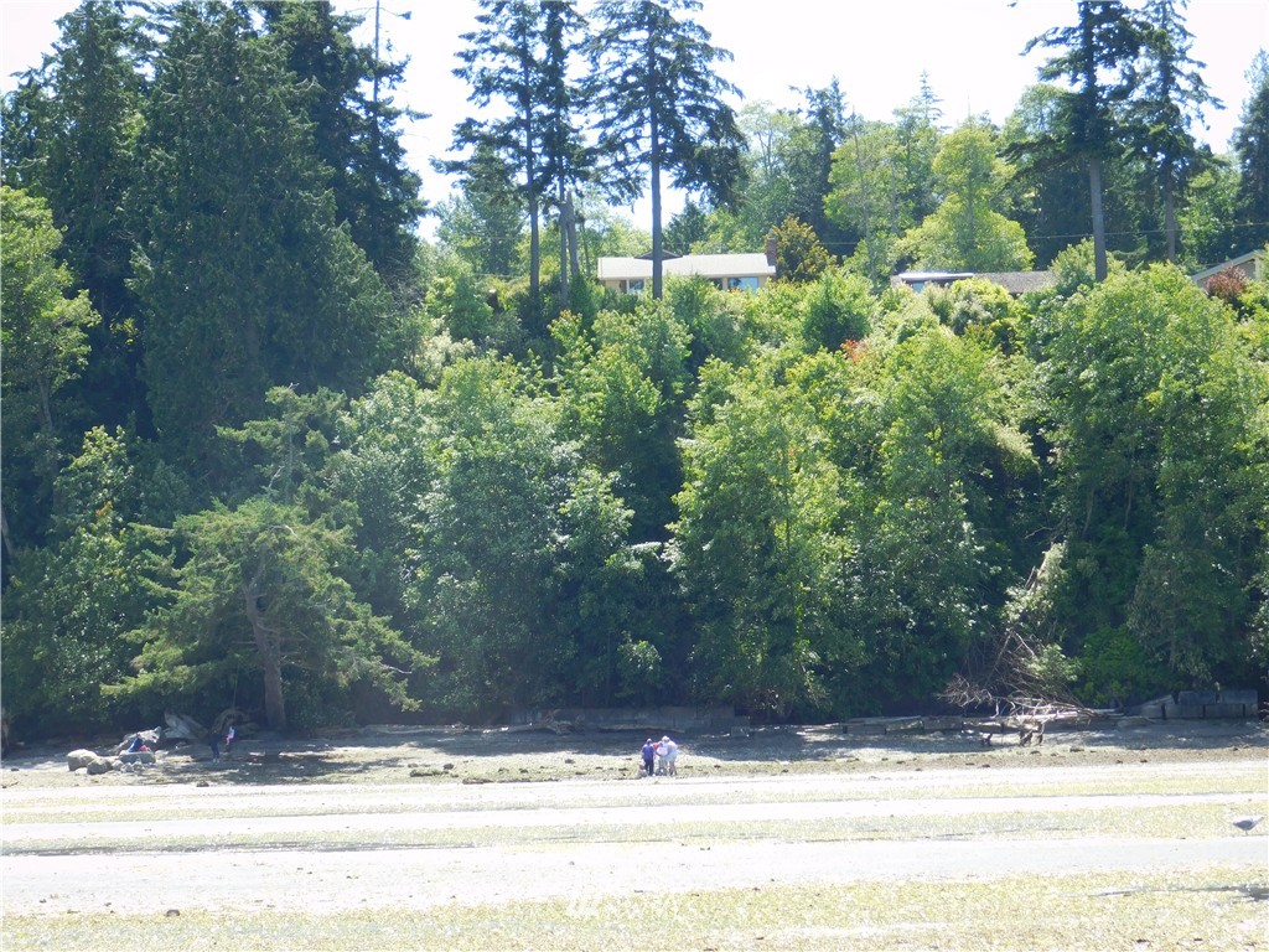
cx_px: 634
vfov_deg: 12.9
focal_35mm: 115
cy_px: 476
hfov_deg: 17.1
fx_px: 4216
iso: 125
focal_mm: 20.3
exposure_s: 1/200
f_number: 4.8
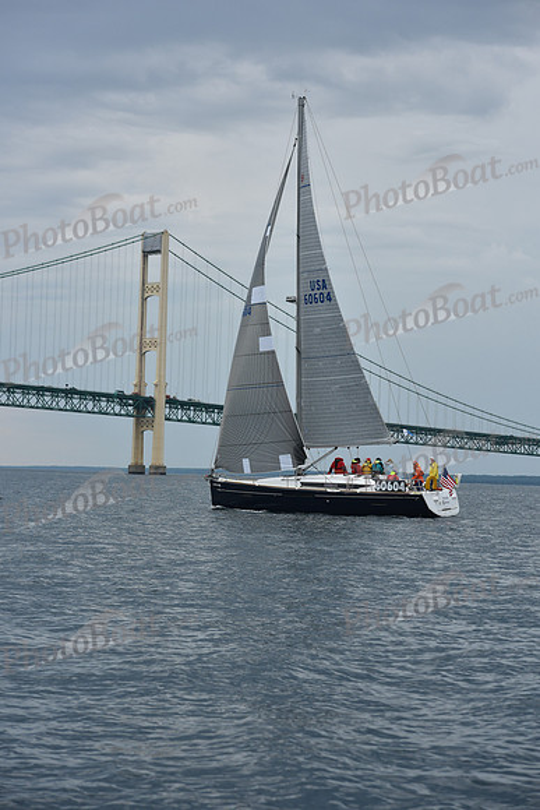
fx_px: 1844
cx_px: 270
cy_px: 405
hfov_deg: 16.7
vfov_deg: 24.8
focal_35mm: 82
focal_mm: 82
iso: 250
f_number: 5.6
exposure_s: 1/800
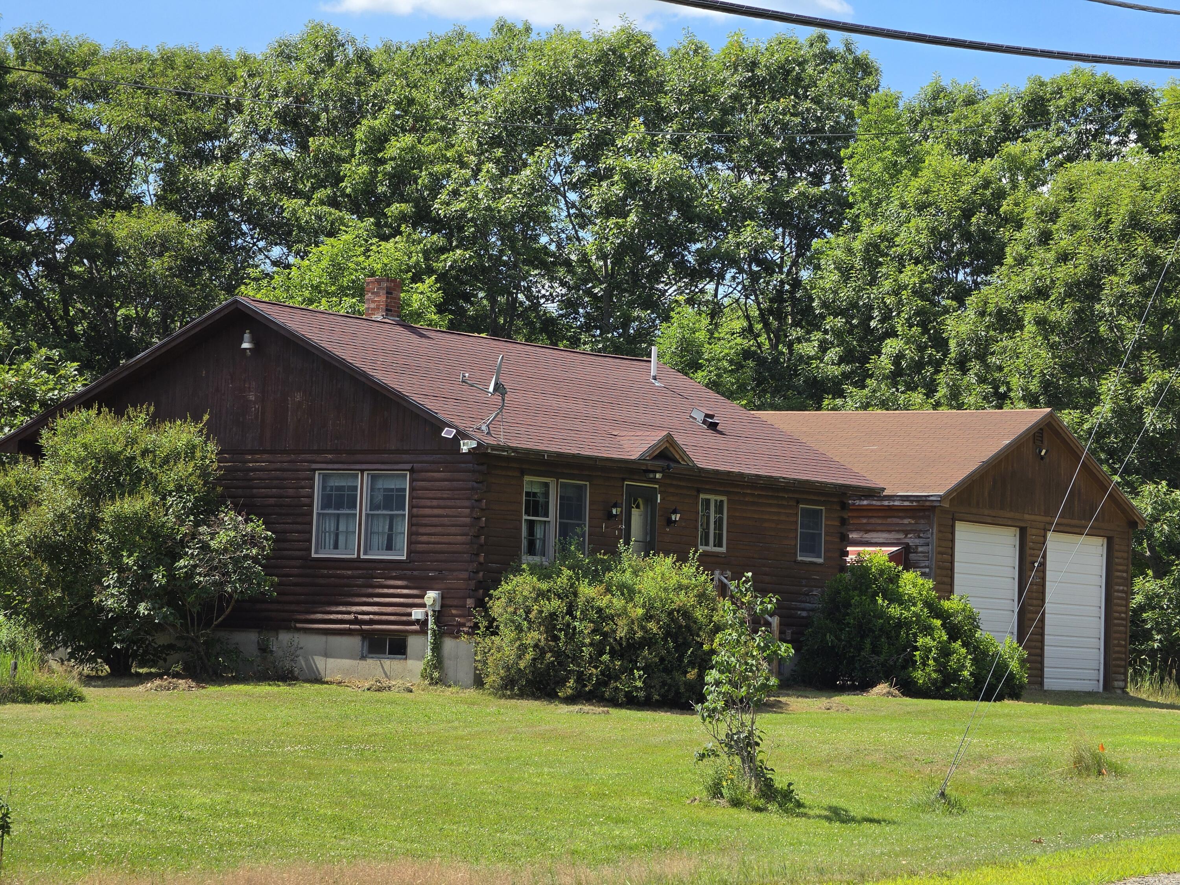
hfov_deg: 17.1
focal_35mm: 115
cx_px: 590
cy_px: 442
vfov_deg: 12.9
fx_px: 3920
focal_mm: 18.6
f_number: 2.9
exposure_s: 1/1000
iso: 50
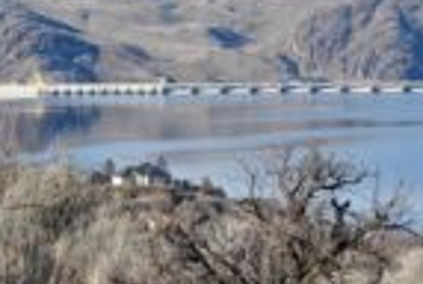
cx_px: 139
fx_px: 2725
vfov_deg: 6.0
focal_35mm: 231
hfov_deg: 8.9
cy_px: 74
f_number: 8
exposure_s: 1/250
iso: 100
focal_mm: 55
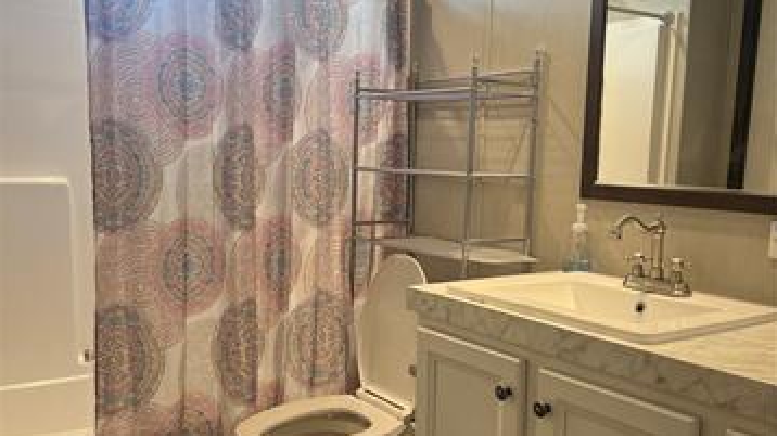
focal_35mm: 38
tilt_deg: -5.4
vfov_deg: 31.1
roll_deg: -1.6
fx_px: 783
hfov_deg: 52.8
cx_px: 388
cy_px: 239
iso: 100
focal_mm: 5.7
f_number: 1.5
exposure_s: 1/120
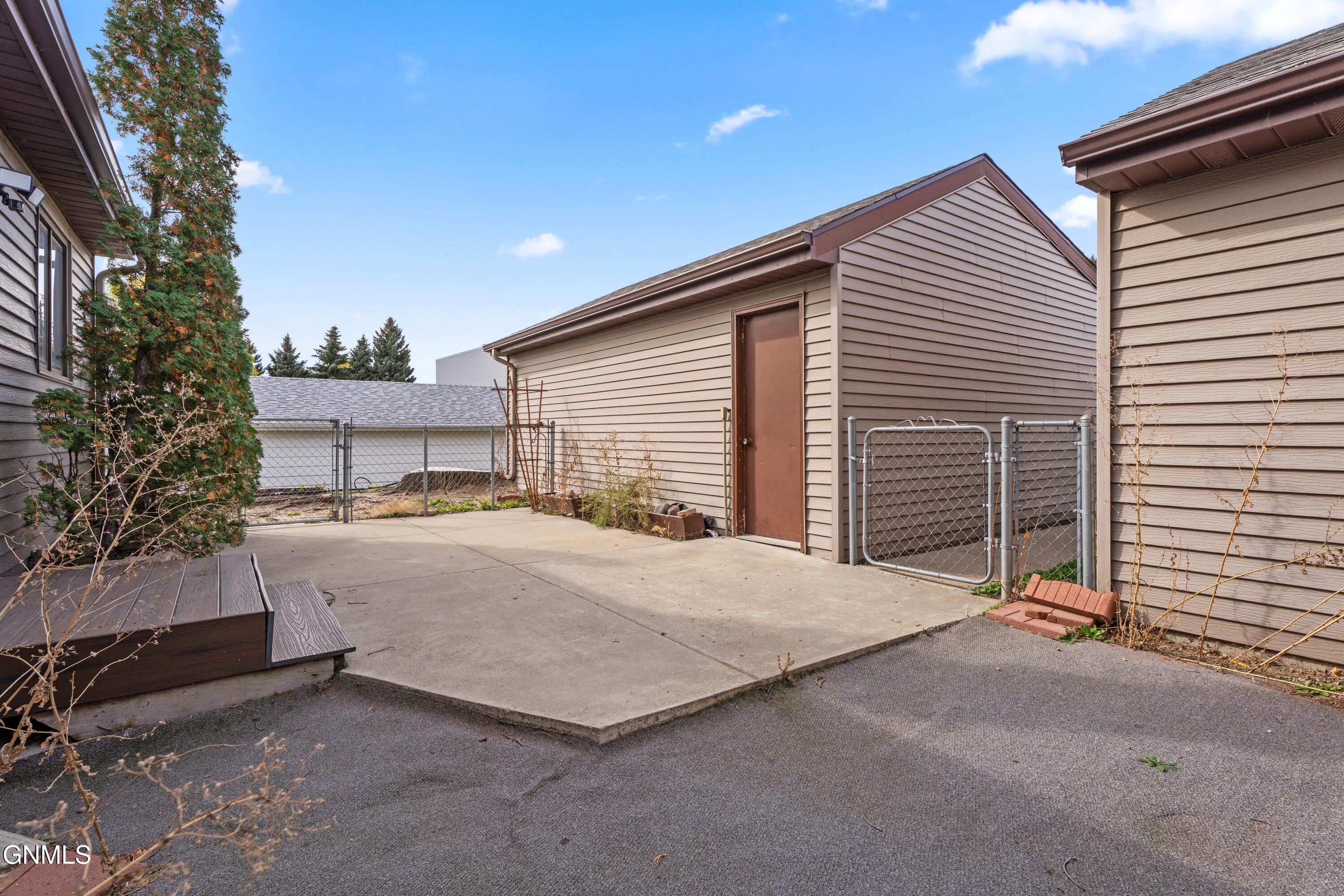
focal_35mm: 16
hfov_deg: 96.7
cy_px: 448
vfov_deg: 73.7
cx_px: 672
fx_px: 597
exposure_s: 1/160
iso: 100
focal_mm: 16
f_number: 8
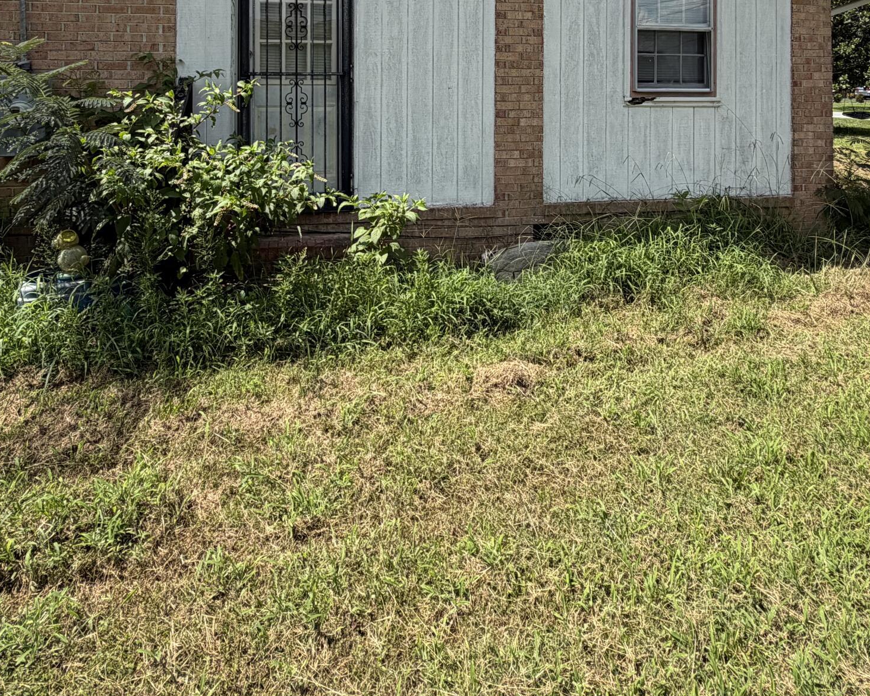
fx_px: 721
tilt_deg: +1.8
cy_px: 78
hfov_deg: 62.1
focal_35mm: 28
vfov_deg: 46.8
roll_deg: +1.7
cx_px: 467
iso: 25
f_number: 2.2
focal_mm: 2.22
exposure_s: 1/770
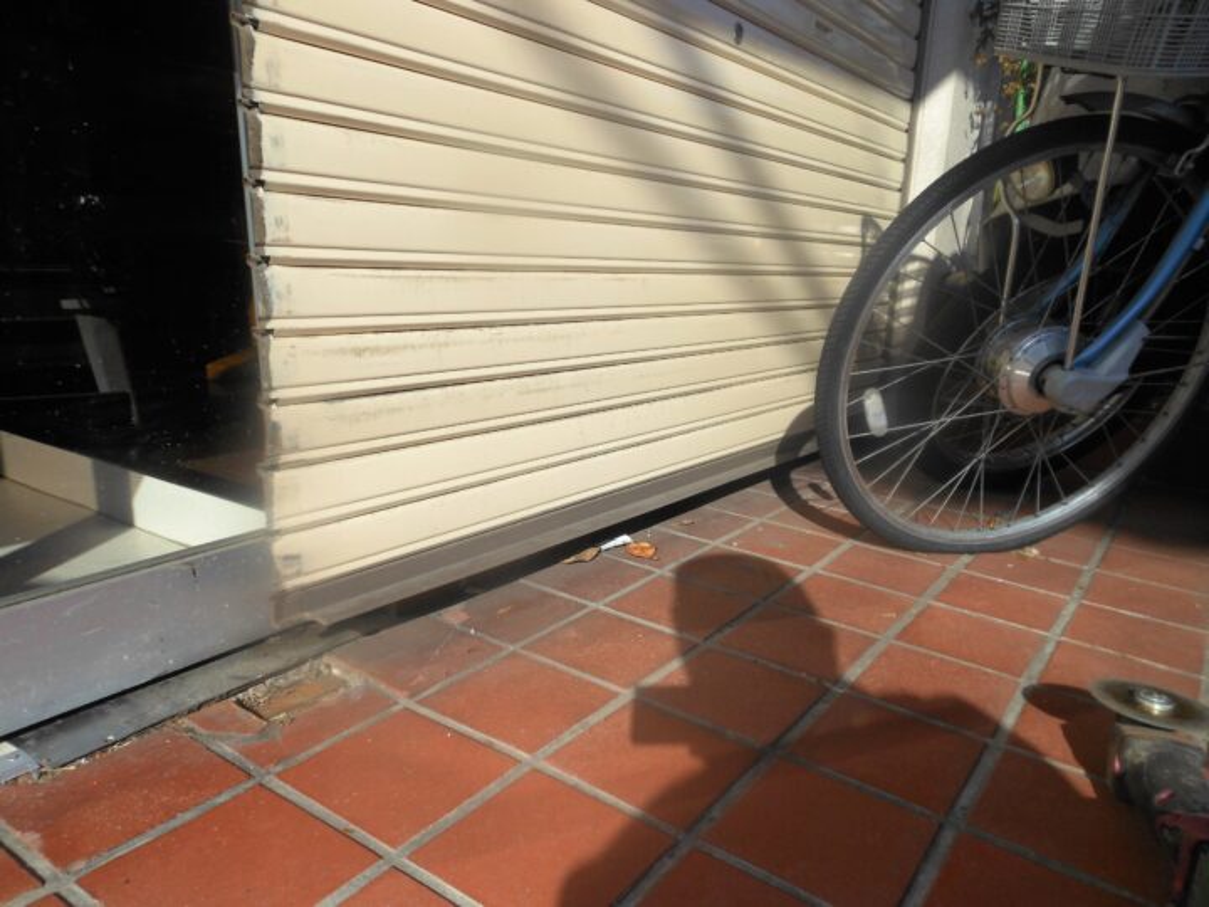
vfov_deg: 54.9
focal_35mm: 25
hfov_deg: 69.4
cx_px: 604
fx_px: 873
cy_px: 454
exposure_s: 1/1250
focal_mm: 4.5
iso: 80
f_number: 3.2
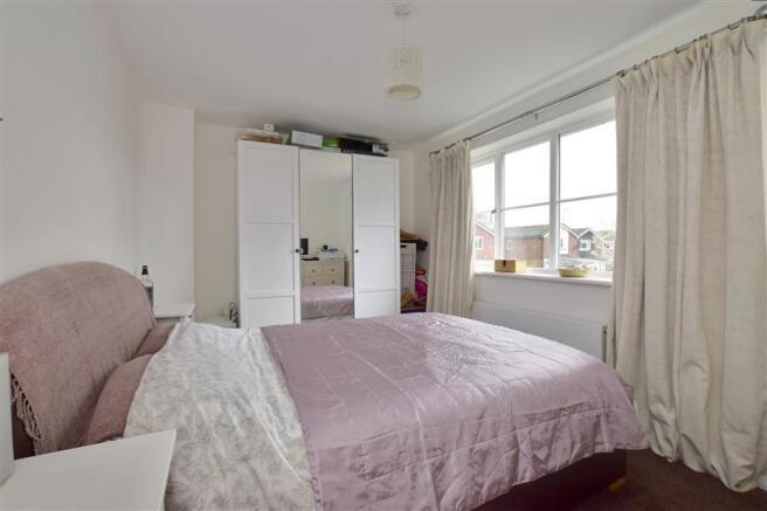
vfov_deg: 77.3
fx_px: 319
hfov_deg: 100.4
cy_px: 256
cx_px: 384
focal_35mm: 15
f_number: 11
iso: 400
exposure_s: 1/40
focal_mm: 10
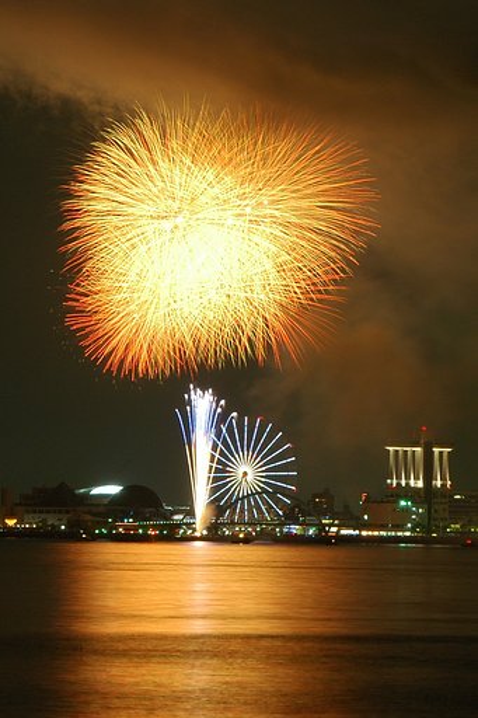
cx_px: 239
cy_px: 359
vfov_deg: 19.5
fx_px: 2093
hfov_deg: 13.0
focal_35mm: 105
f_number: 13
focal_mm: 70
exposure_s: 6
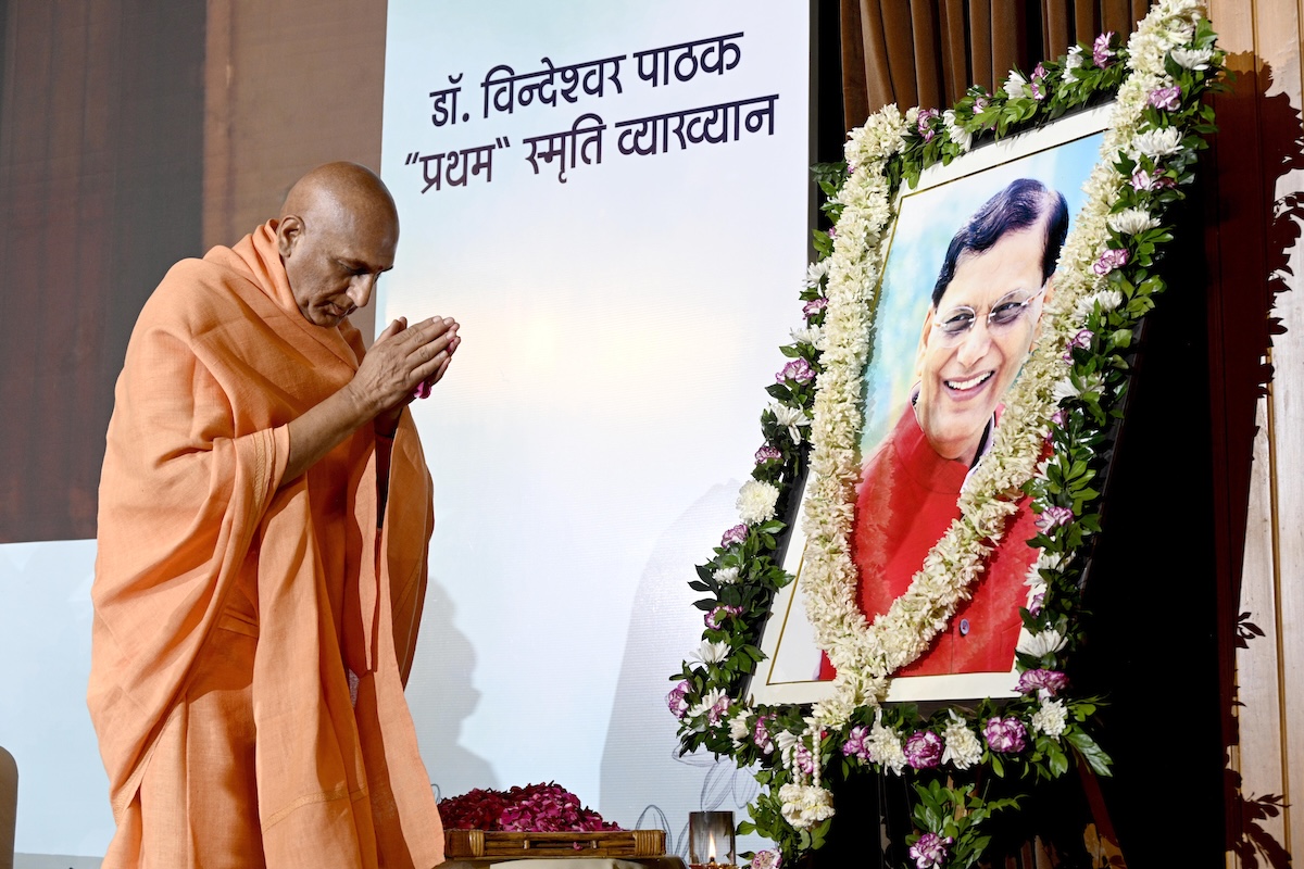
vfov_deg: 22.6
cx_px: 652
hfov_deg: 33.4
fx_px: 2173
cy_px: 434
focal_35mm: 60
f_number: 6
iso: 1000
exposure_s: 1/160
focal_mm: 60
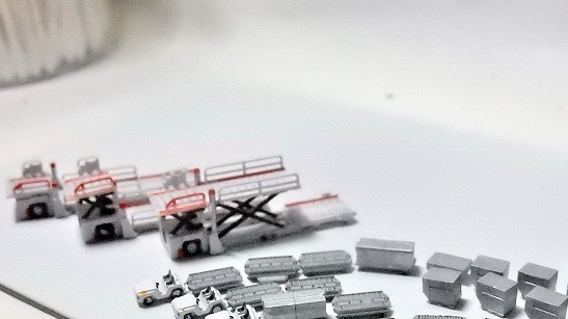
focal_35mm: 60
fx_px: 903
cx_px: 340
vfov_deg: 19.7
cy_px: 272
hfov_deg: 34.8
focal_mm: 7.6
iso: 3200
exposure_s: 1/320
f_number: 4.2
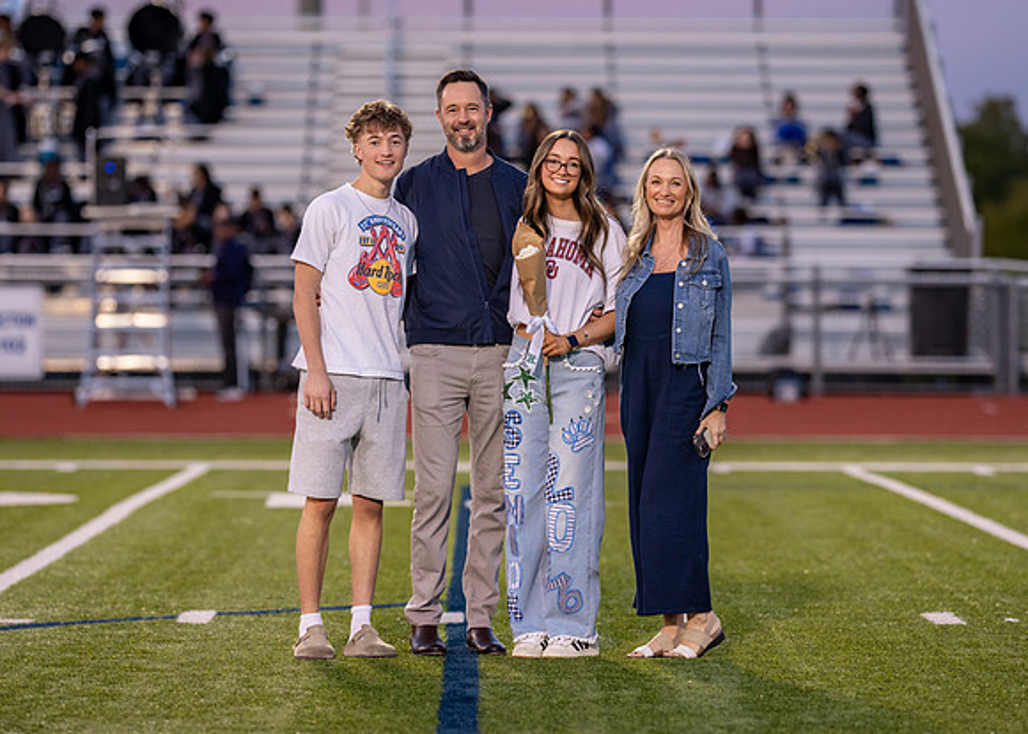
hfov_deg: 10.8
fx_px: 5423
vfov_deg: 7.7
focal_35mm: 186
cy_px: 347
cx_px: 535
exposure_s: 1/640
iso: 500
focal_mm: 135
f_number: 2.2
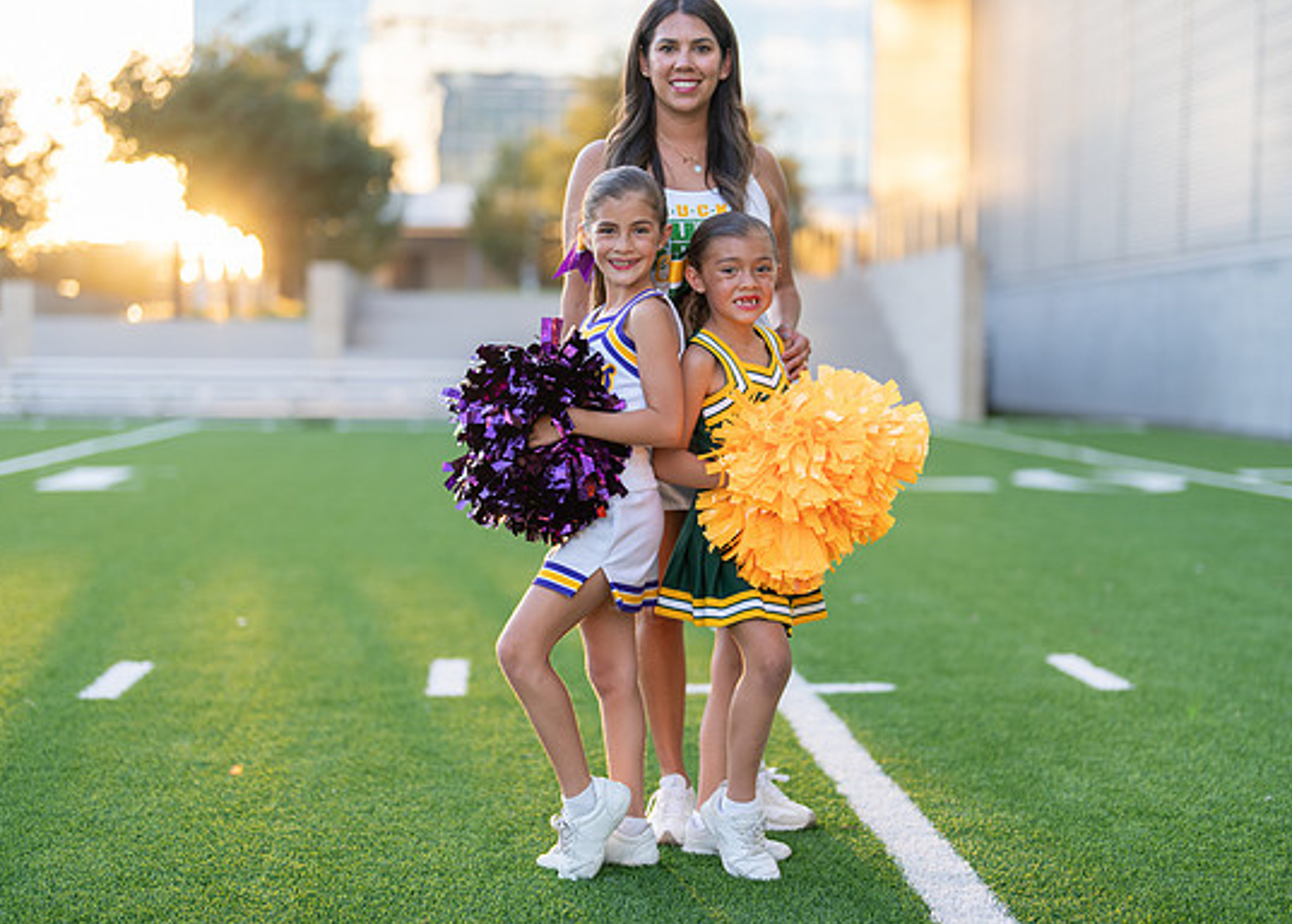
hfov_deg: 33.2
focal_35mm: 59
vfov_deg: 24.1
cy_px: 471
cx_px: 707
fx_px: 2166
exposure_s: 1/400
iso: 125
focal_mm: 50
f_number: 1.2
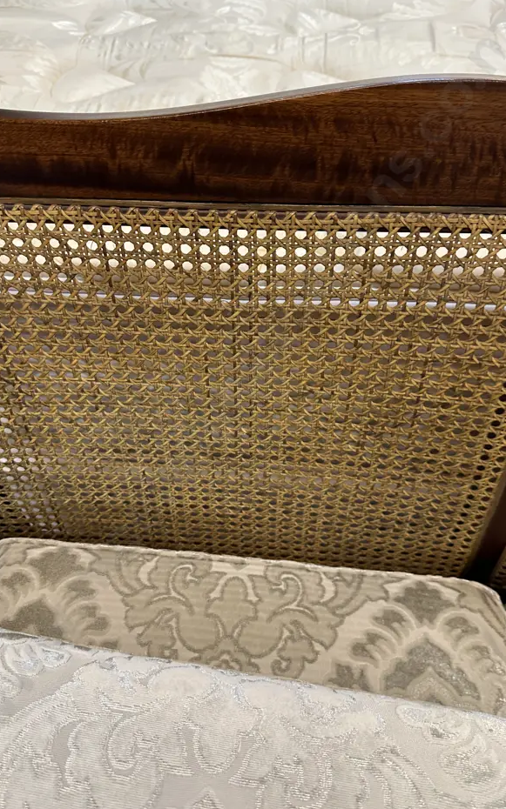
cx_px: 248
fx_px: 618
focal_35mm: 28
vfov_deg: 66.4
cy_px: 374
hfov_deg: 44.5
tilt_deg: -50.7
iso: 125
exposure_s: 1/50
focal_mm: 6.86
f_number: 1.78
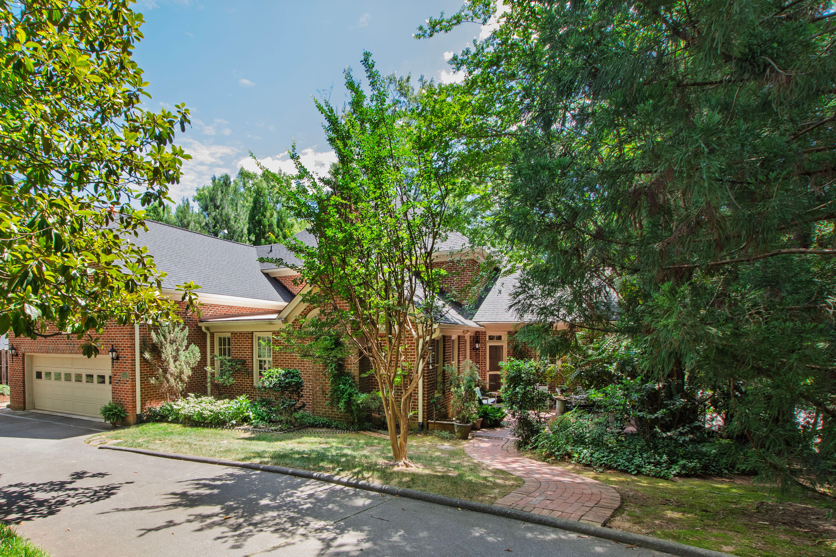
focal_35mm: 18
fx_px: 418
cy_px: 334
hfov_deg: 89.1
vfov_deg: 66.7
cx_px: 342
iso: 200
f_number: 8
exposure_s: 1/50
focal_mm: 10
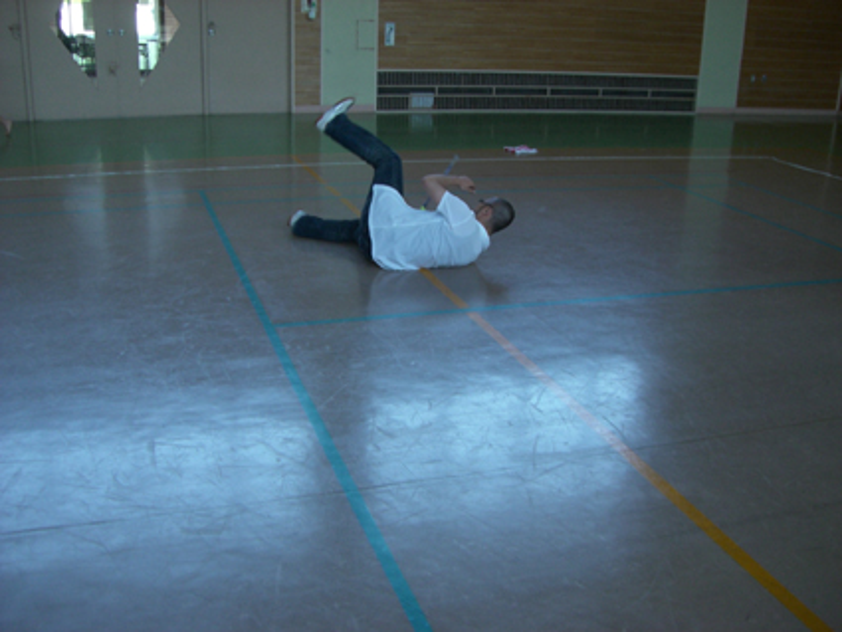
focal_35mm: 38
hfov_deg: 49.0
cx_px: 421
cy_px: 316
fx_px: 925
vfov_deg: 37.7
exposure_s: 1/125
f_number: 2.7
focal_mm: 6.2
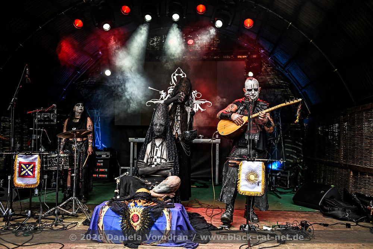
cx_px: 186
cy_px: 124
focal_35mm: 31
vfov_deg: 42.3
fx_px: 321
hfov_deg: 60.3
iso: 200
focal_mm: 31
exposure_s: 1/500
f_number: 2.8
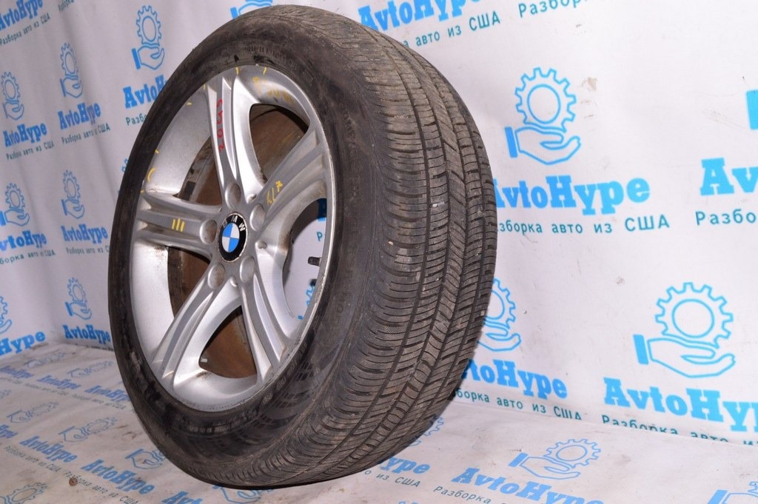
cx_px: 379
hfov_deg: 49.6
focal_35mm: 39
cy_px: 252
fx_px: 820
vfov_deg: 34.2
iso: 1600
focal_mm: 26
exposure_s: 1/200
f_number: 8
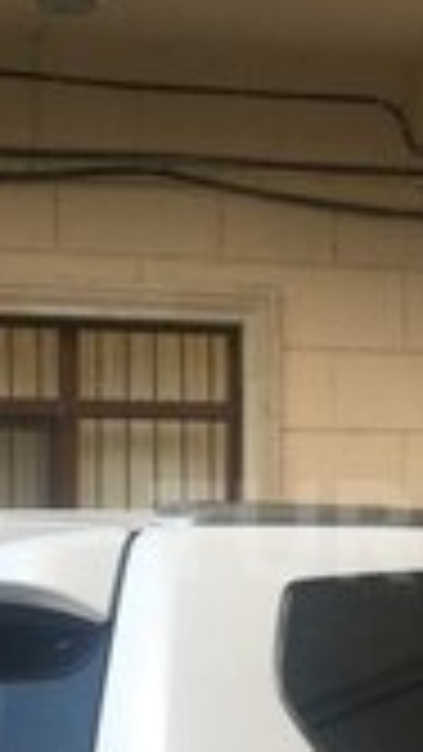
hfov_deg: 12.6
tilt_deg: +0.7
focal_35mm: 94
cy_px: 531
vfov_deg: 22.5
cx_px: 495
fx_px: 1873
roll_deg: -0.3
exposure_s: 1/50
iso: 32
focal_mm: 4.15
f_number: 2.2
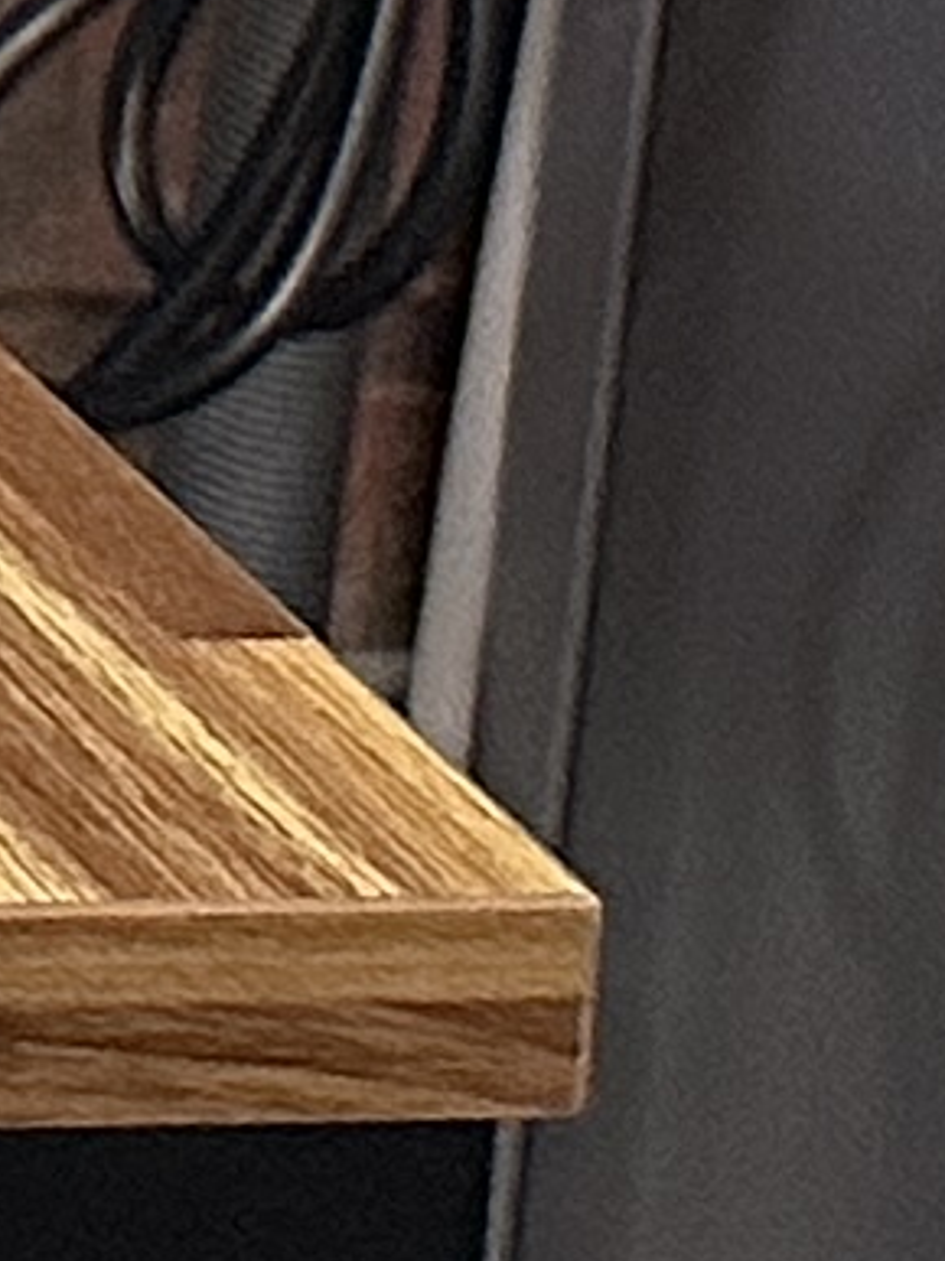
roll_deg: -0.6
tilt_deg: -8.4
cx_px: -4953
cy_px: -3311
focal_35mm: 250
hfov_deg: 4.4
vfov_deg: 6.7
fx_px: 9105
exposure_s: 1/60
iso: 250
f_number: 1.78
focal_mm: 6.86
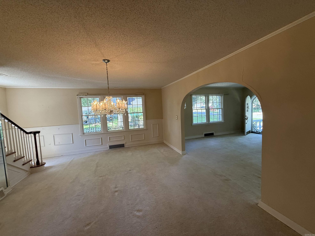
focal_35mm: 14
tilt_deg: -2.2
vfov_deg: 85.7
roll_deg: +2.7
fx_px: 127
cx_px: 158
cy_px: 118
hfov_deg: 102.1
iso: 125
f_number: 2.2
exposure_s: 1/120
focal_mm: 2.22
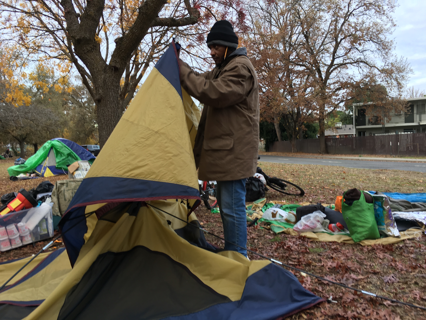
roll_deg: +1.6
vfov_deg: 48.2
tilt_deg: -3.3
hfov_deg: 61.7
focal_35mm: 29
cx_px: 213
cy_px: 160
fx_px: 357
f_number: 2.2
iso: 25
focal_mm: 4.15
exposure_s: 1/40
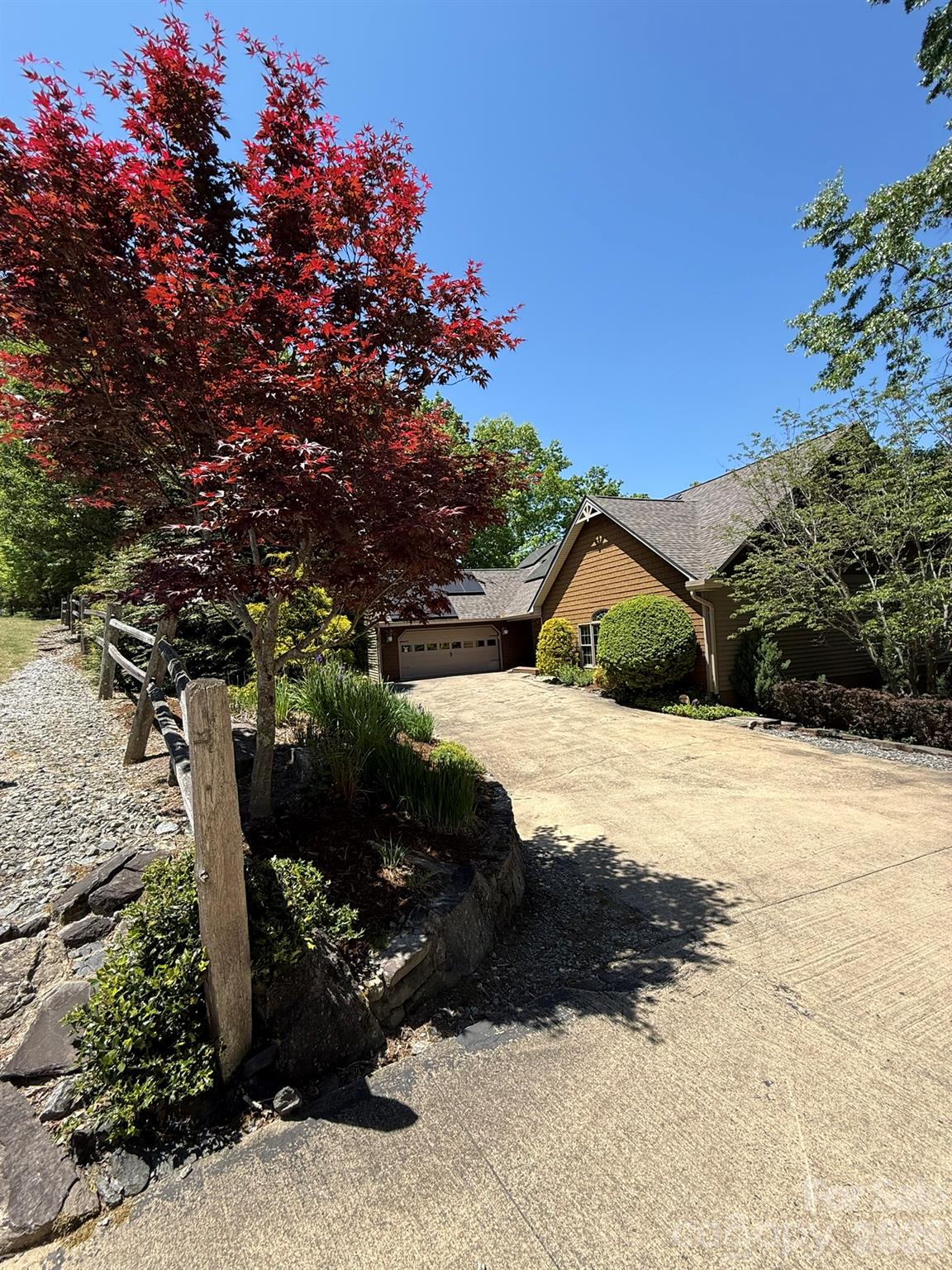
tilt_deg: +1.4
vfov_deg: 102.1
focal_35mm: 14
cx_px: 476
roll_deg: +3.9
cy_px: 635
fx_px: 513
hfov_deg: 85.7
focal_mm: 2.22
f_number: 2.2
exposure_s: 1/1167
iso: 50
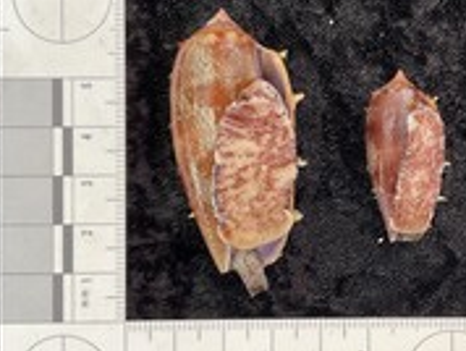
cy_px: 174
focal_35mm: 57
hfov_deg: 33.0
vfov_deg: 25.7
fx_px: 768
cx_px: 356
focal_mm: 3
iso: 64
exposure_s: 1/50
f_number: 1.8
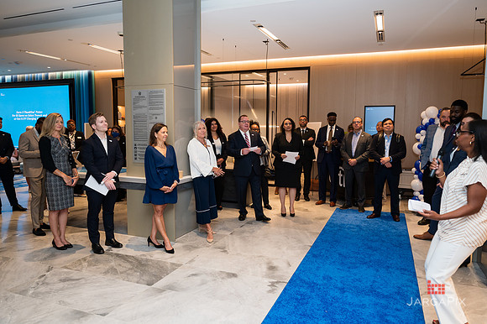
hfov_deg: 69.6
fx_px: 350
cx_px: 244
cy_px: 162
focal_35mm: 26
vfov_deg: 49.7
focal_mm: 24
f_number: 3.2
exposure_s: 1/160
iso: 400
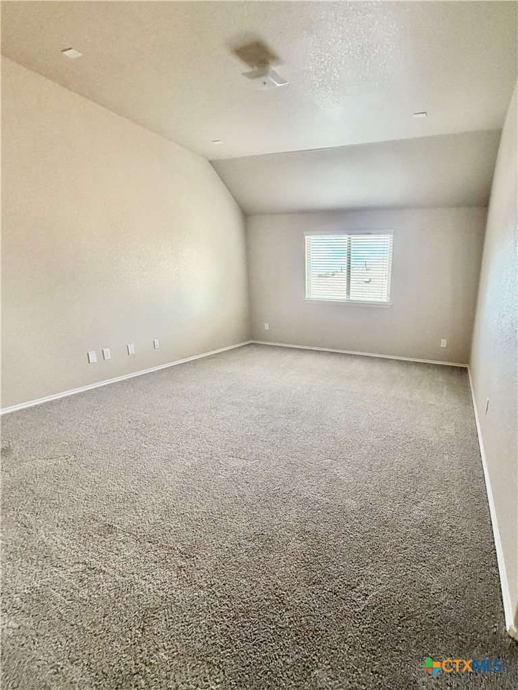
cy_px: 345
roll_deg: +0.0
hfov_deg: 85.7
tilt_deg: -10.3
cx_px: 259
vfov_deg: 102.0
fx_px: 279
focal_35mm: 14
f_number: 2.2
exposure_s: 1/60
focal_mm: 2.22
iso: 320
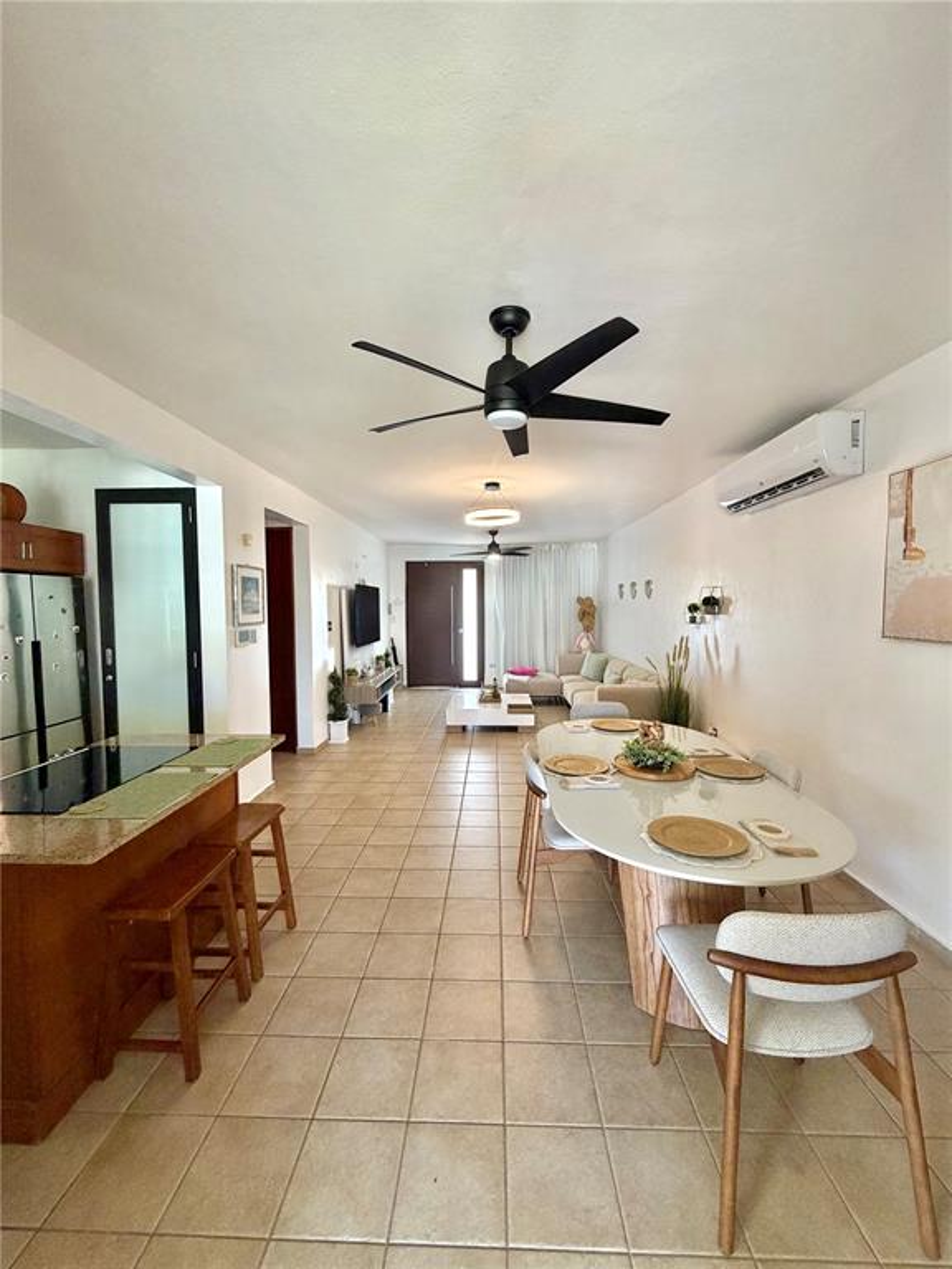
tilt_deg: -2.5
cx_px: 476
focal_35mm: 14
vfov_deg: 102.1
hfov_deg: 85.7
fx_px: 513
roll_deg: +0.1
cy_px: 634
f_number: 2.2
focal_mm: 2.22
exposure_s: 1/60
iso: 200
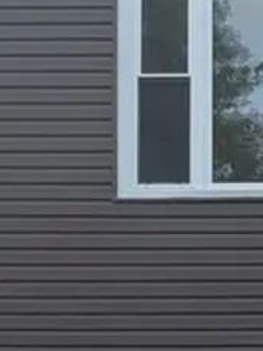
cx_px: 338
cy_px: 515
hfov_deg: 10.1
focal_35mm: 144
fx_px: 1459
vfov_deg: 13.0
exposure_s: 1/1148
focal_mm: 6.76
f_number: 1.78
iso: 64
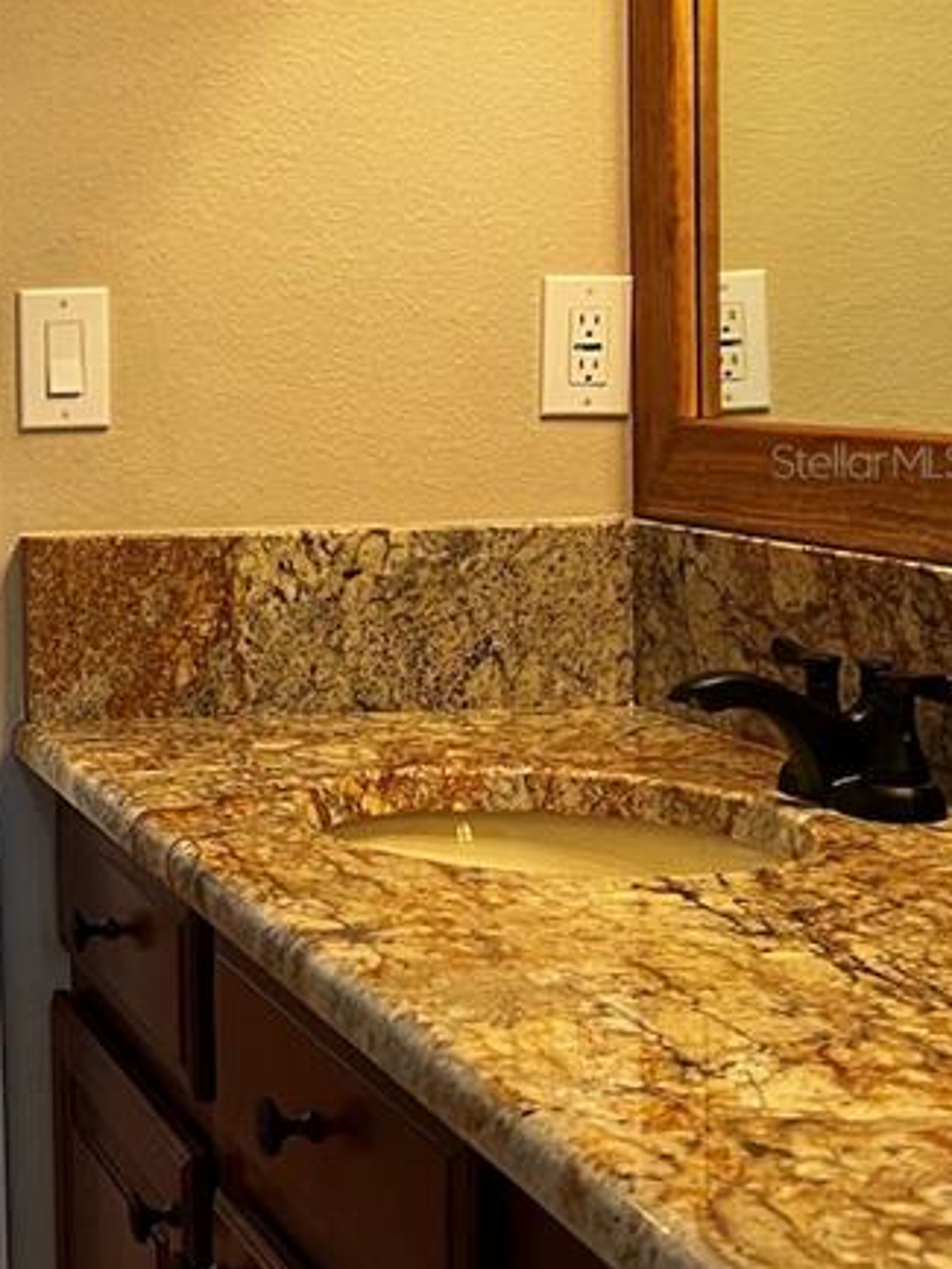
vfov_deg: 26.9
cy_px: 460
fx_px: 2639
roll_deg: +1.1
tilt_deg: -2.6
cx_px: -340
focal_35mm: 72
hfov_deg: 18.7
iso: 160
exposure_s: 1/60
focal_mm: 5.7
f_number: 1.5
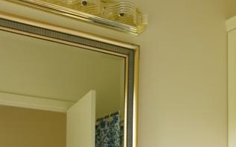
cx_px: 140
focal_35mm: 62
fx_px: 398
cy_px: 196
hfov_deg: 32.9
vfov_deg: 19.2
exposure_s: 1/10
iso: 640
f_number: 8
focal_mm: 24
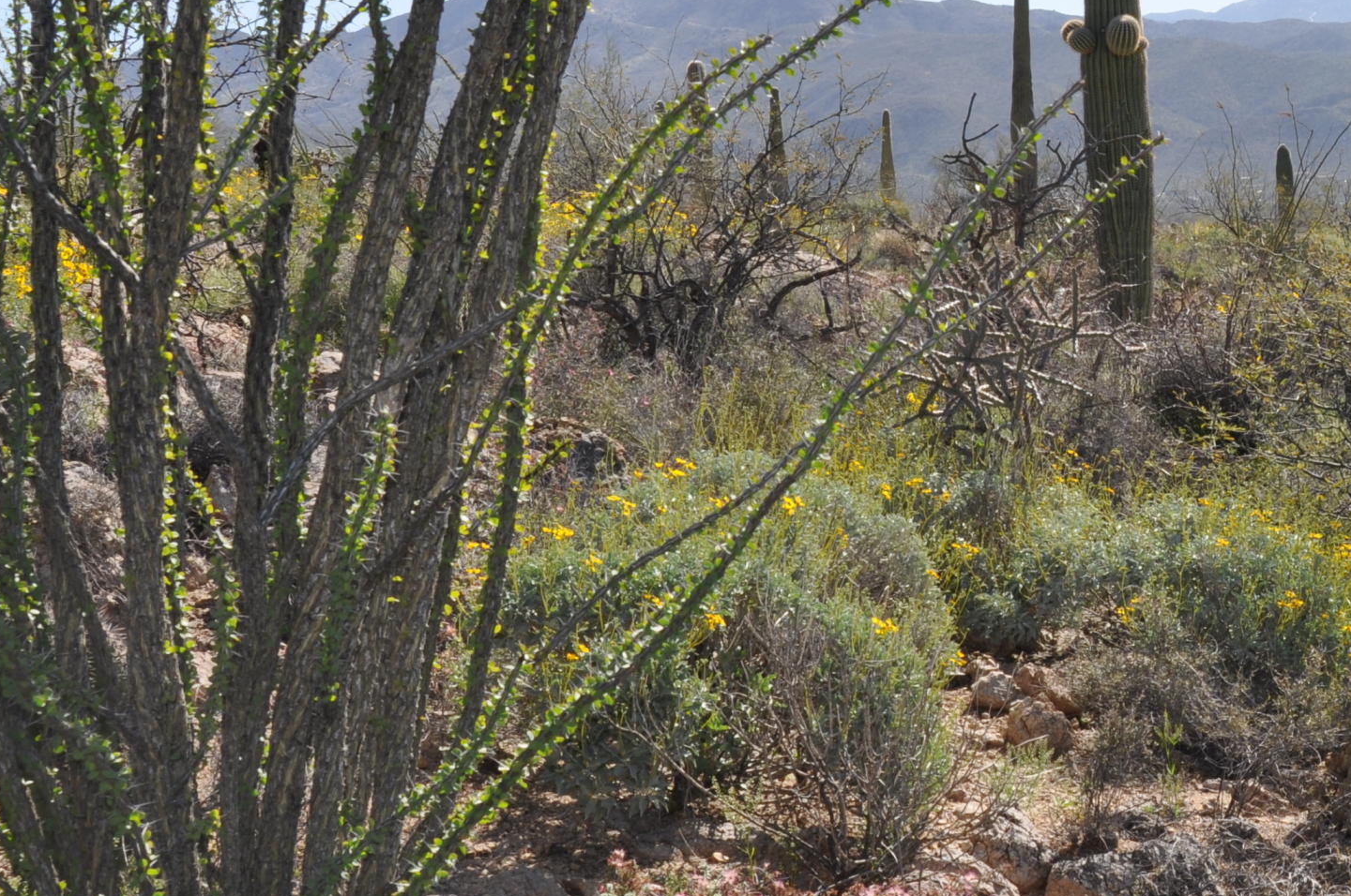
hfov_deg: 26.0
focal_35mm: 75
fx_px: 2811
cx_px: 1266
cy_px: 373
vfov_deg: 18.1
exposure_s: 1/200
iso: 200
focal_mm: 24
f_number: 13
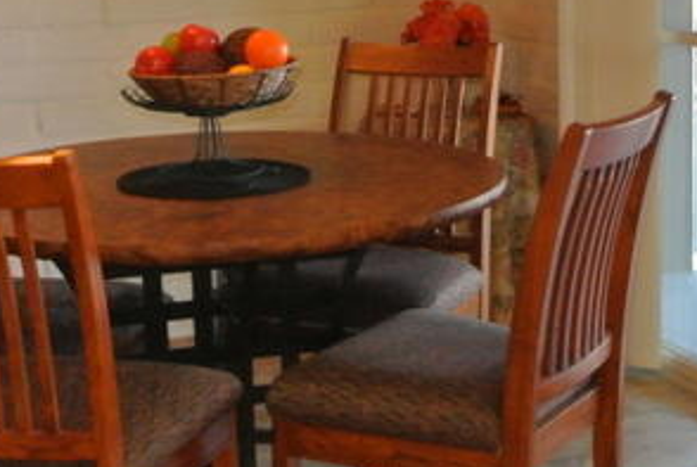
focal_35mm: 79
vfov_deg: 17.2
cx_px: 458
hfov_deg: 25.5
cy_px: 109
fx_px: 1532
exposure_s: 1/8
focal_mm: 11
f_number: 3.5
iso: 1600
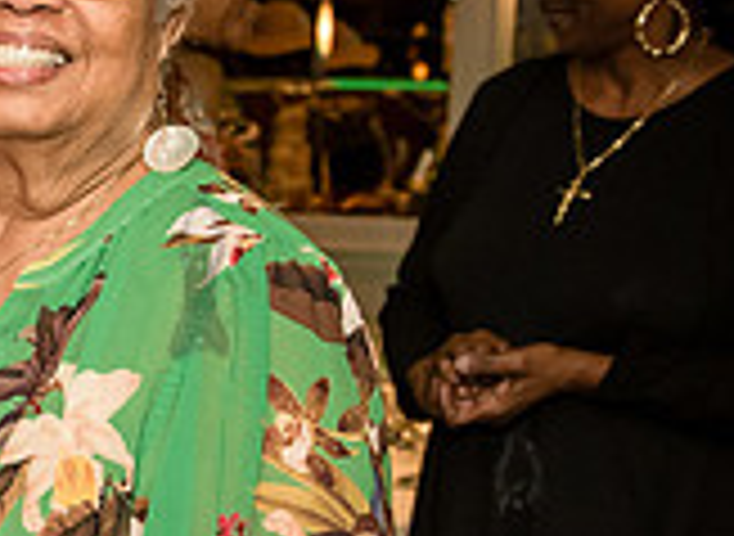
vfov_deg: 11.0
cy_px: 436
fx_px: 2772
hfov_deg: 14.2
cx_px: -336
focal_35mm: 132
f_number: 3.5
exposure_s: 1/160
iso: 1600
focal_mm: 31
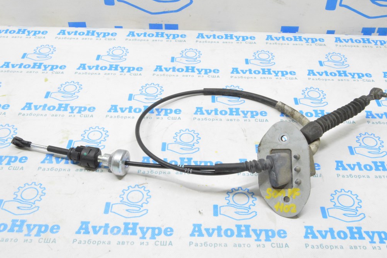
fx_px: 430
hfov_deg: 48.5
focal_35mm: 40
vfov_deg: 33.4
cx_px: 198
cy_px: 127
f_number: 20
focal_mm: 26
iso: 6400
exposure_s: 1/15
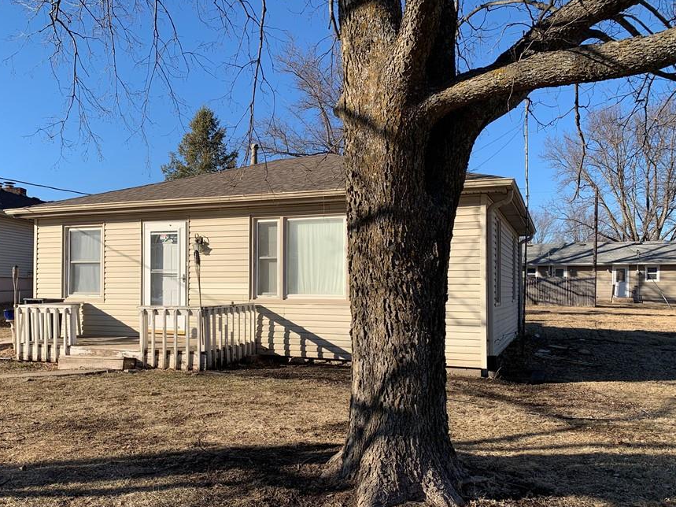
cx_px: 293
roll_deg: -0.2
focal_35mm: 31
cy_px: 294
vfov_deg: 45.3
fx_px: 605
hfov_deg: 58.2
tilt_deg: +0.6
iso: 25
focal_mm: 4.25
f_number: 1.8
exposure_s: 1/1689
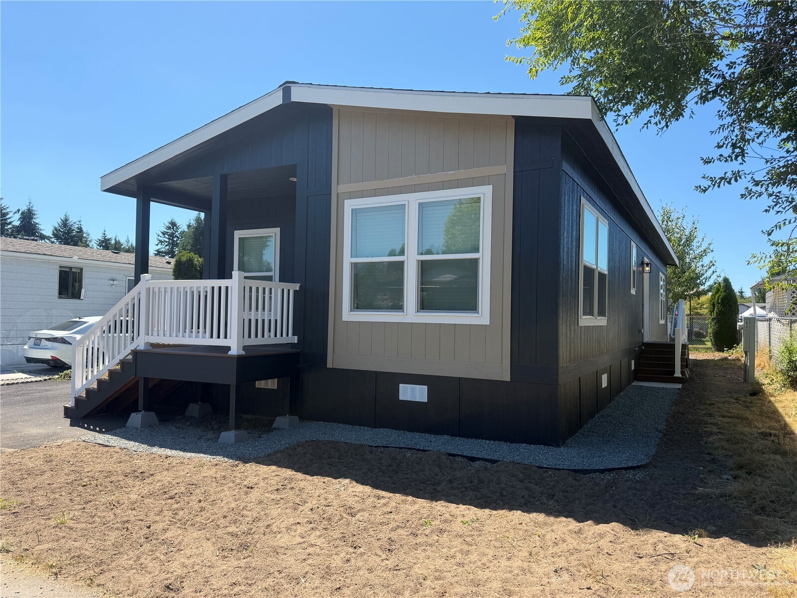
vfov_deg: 56.8
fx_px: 553
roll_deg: -1.1
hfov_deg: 71.6
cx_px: 398
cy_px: 299
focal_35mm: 24
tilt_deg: +2.1
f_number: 1.78
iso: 80
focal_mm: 6.76
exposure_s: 1/2525
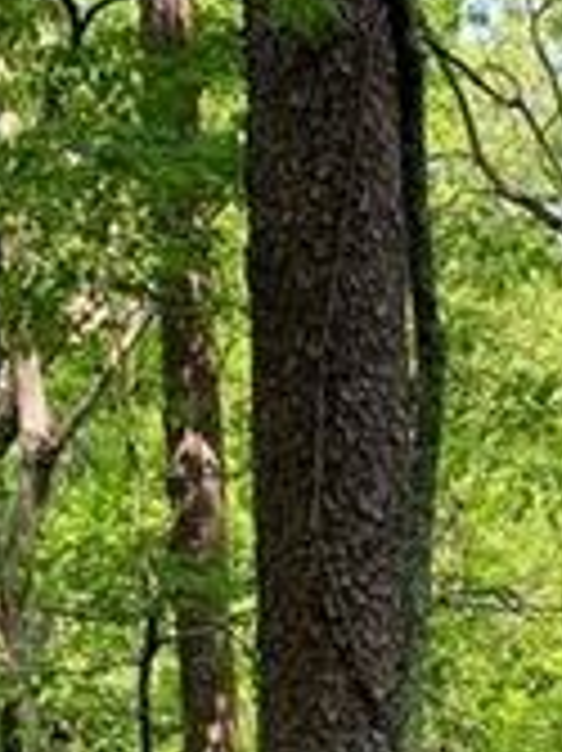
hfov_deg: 14.2
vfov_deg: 17.9
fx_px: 2254
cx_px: 351
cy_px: 925
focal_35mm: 104
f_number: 1.8
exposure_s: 1/193
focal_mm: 4.25
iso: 32
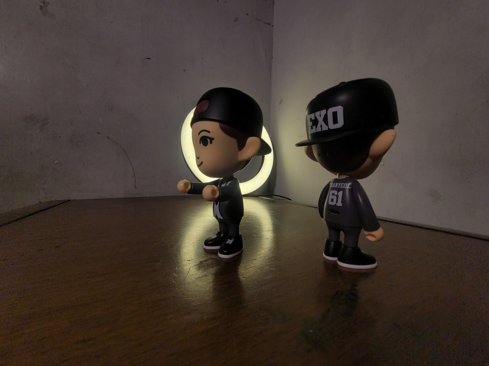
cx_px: 244
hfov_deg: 106.2
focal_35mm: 13
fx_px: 184
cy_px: 183
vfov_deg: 89.9
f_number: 2.2
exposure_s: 1/290
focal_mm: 1.74
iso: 40
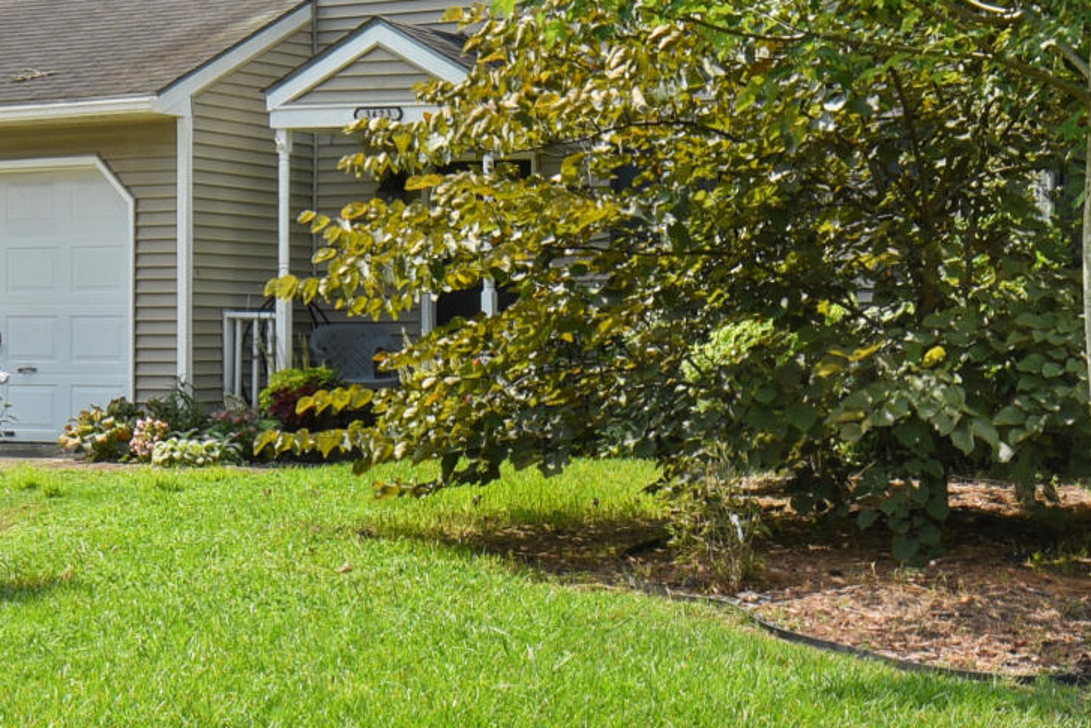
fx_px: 2000
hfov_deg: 30.3
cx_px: 732
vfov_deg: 20.6
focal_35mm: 66
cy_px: 272
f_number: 9
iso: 100
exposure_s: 1/80
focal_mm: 16
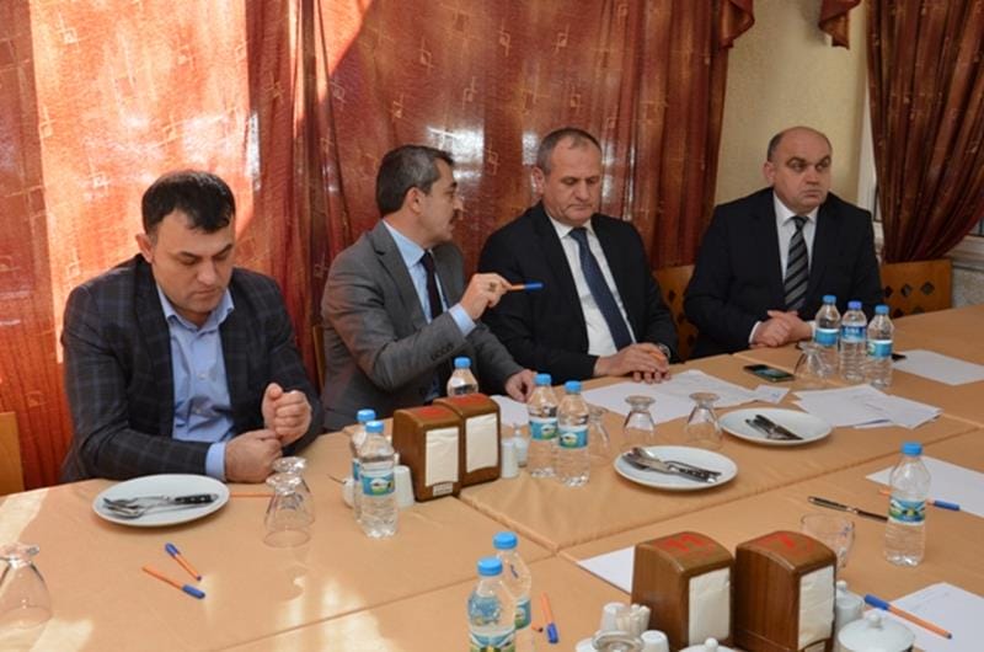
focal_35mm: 42
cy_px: 326
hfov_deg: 46.5
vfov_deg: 31.8
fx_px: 1146
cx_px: 492
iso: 1000
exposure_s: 1/40
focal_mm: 28
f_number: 7.1
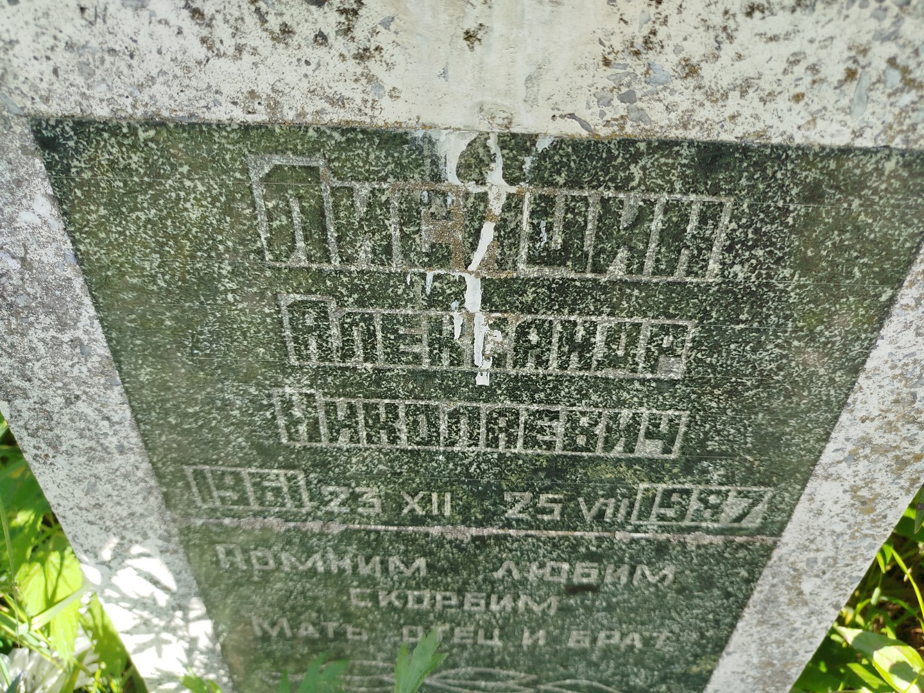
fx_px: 641
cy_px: 346
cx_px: 462
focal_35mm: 24
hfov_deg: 71.6
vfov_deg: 56.8
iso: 50
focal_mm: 5.31
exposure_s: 1/219
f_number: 1.7
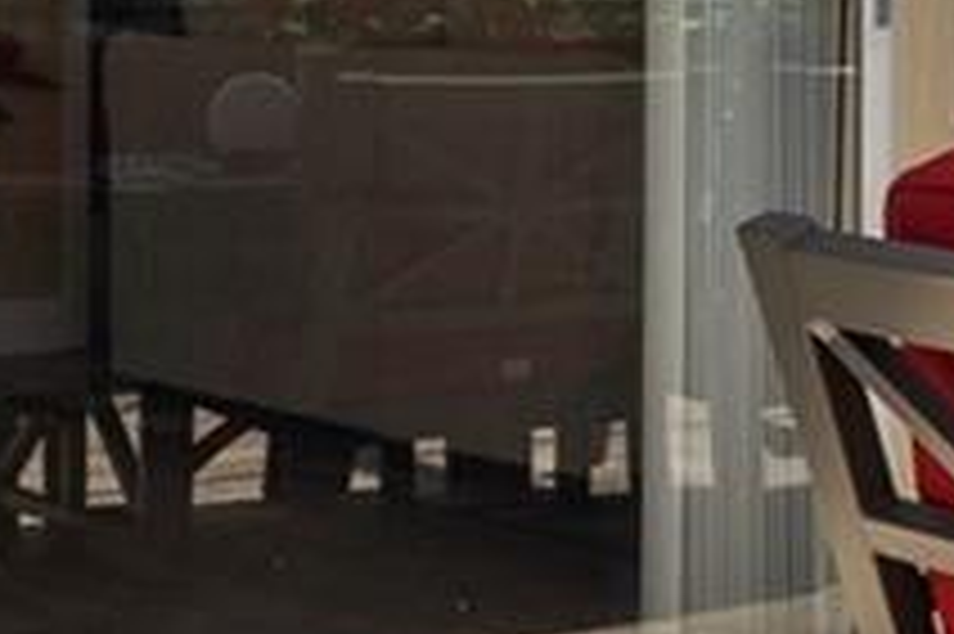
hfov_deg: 13.8
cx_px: 2030
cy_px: -9
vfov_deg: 11.2
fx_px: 3204
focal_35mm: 121
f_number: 9
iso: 400
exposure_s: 1/80
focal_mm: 16
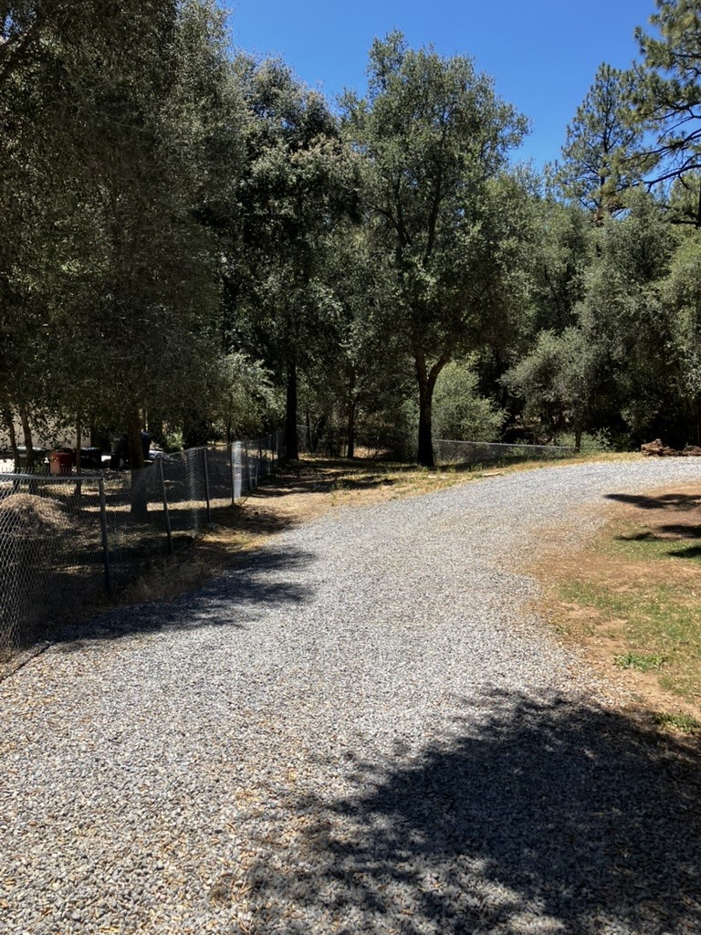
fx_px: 756
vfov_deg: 63.4
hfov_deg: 49.7
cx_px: 350
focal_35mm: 28
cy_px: 468
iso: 32
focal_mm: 3.99
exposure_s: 1/1215
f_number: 1.8
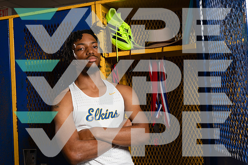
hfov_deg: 42.7
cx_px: 124
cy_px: 82
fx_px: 317
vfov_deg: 29.3
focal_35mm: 46
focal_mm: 46
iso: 125
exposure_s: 1/250
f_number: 8
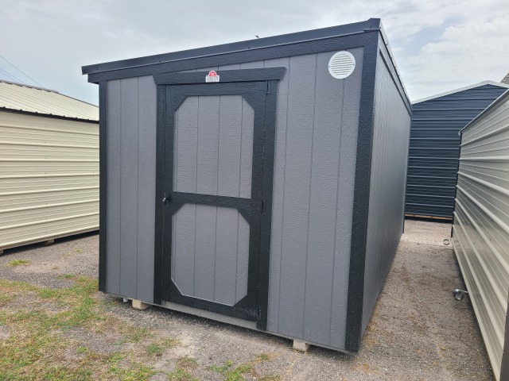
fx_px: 382
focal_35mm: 26
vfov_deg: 53.1
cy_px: 190
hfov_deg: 67.3
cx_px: 254
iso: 40
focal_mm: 5.4
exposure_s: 1/973
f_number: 1.8
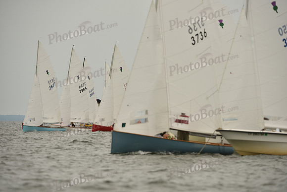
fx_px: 2392
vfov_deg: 4.6
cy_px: 96
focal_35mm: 300
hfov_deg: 6.9
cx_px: 144
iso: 320
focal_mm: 300
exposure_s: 1/1250
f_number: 5.6
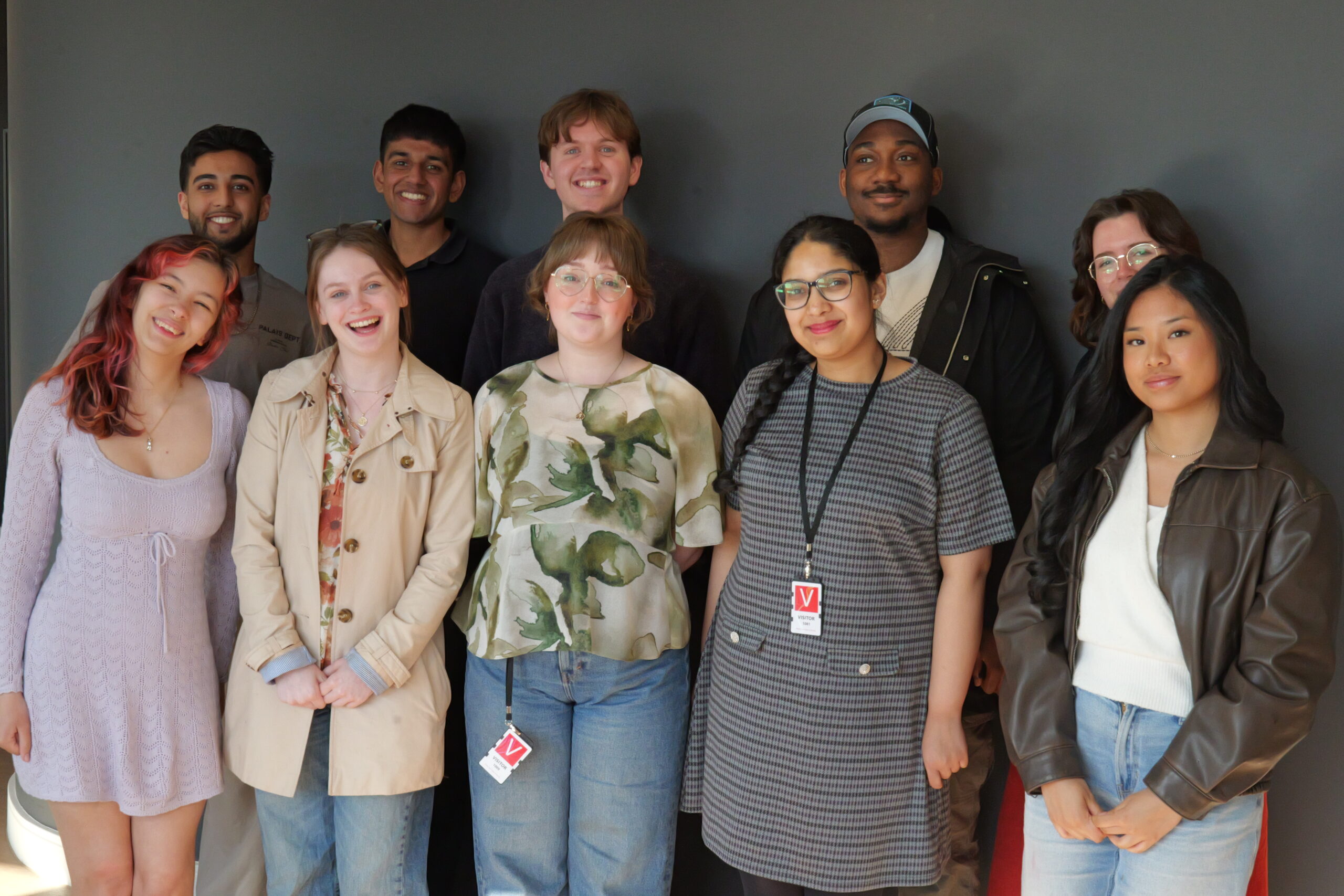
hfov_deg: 39.6
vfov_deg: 27.0
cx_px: 672
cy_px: 448
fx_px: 1867
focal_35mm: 50
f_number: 22
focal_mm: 50
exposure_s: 1/125
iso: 6400
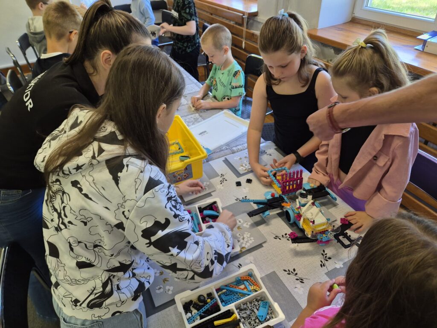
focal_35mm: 23
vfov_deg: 58.9
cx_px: 218
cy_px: 164
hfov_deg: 73.9
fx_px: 290
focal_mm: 5.4
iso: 125
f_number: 1.8
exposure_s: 1/100
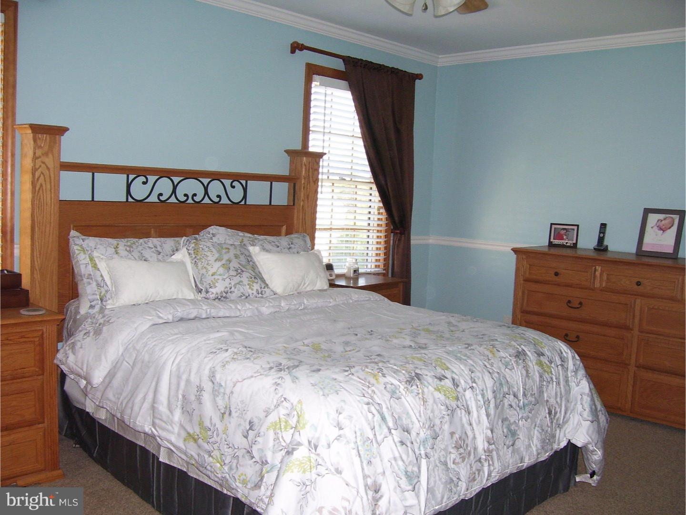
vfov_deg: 41.8
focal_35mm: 34
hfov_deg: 54.0
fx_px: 674
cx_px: 343
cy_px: 258
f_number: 2.7
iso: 125
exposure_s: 1/60
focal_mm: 5.6
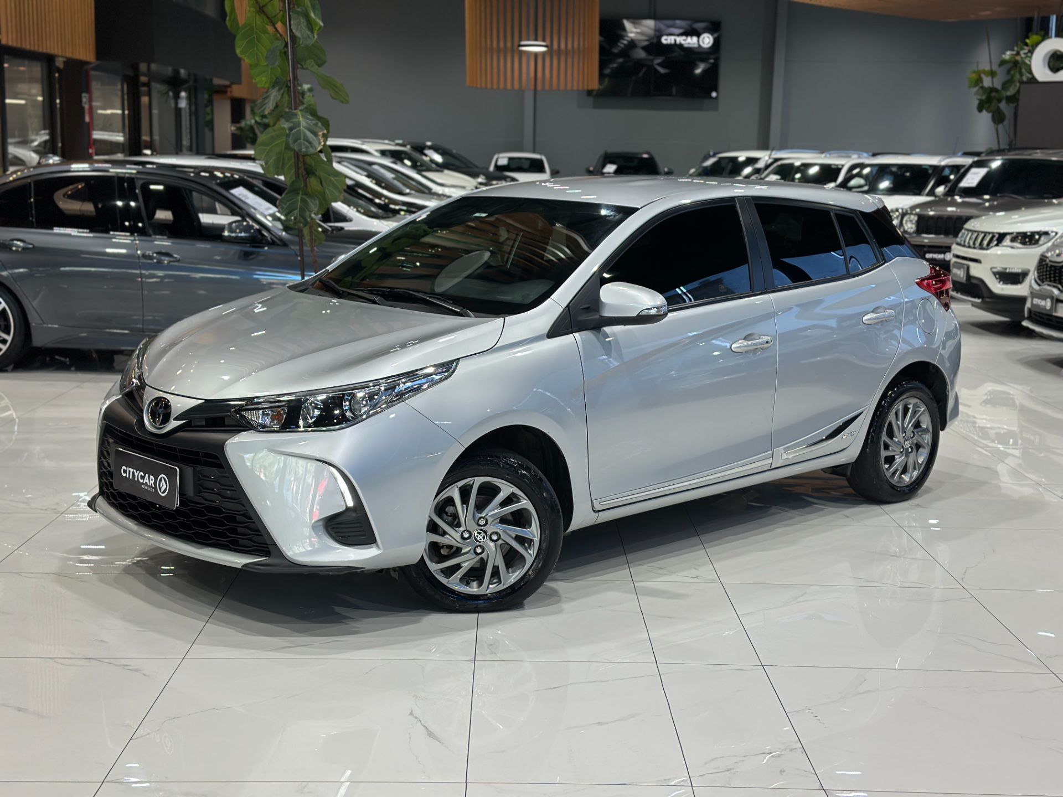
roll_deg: -1.1
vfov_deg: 30.3
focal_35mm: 48
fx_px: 1474
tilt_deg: -9.8
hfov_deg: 39.7
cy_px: 398
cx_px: 532
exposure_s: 1/120
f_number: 1.78
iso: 125
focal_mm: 6.86
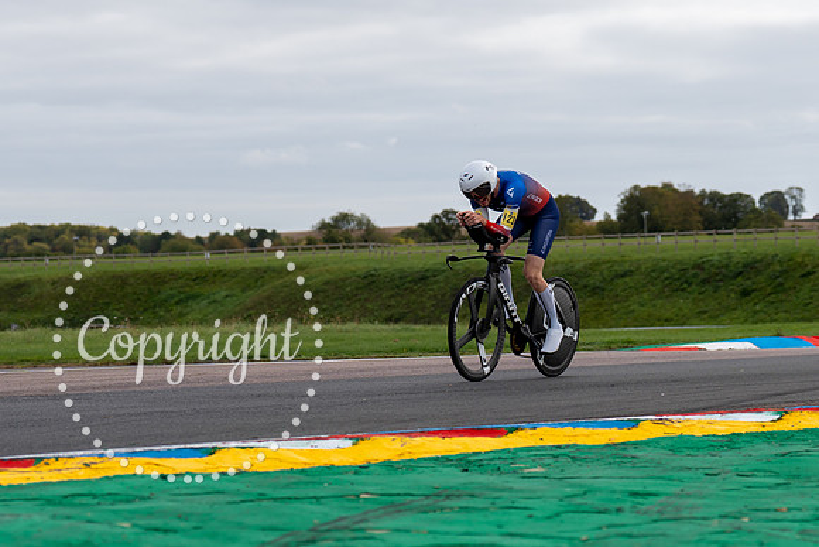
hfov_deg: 15.9
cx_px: 470
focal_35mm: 129
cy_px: 344
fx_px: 2924
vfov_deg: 10.7
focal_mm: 70
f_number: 3.5
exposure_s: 1/1000
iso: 125
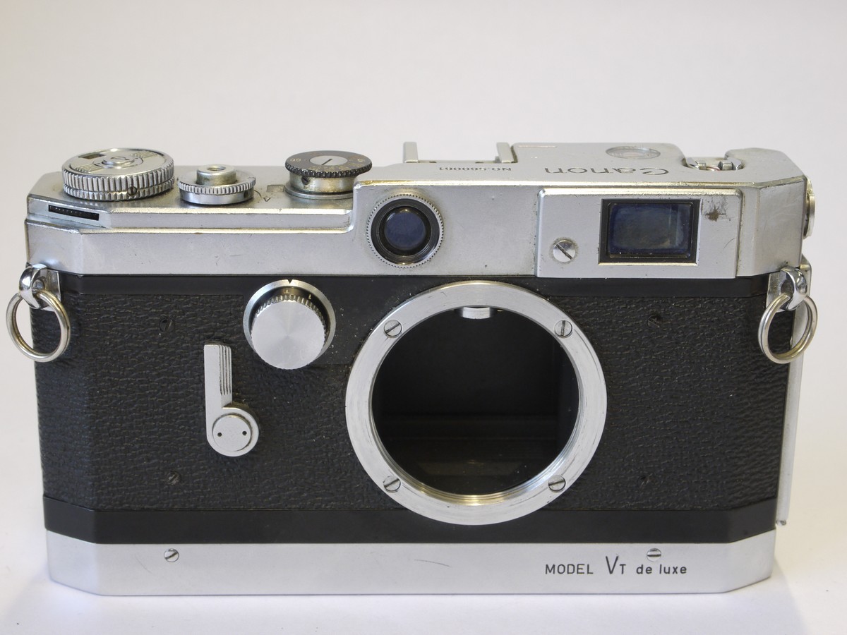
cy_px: 318
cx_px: 424
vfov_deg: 21.0
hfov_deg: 27.8
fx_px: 1713
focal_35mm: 70
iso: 400
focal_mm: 35
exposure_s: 1/13
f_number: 10
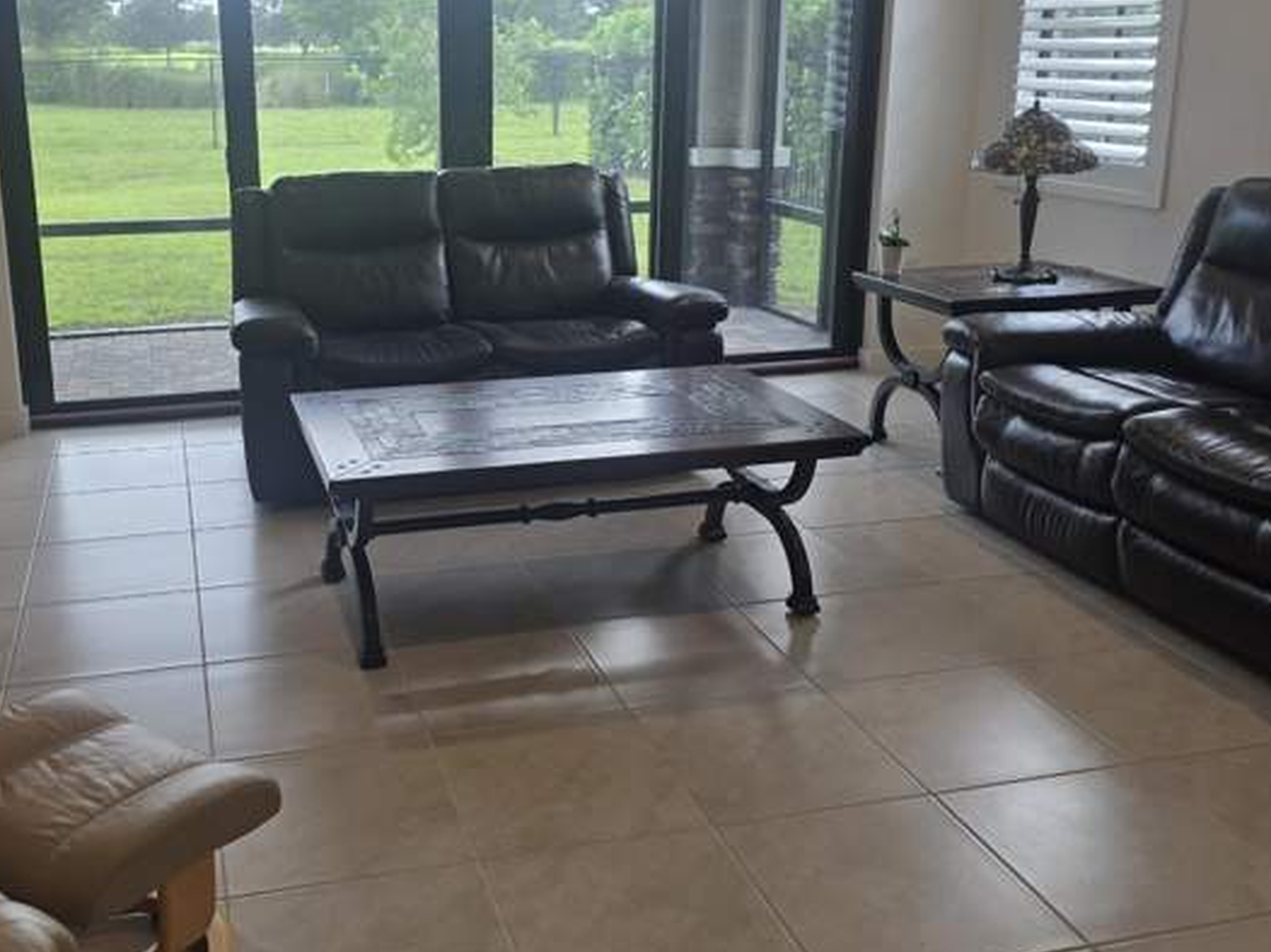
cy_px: 372
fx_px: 1285
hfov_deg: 51.8
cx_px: 437
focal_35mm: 35
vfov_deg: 40.5
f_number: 1.7
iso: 40
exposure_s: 1/120
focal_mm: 6.3
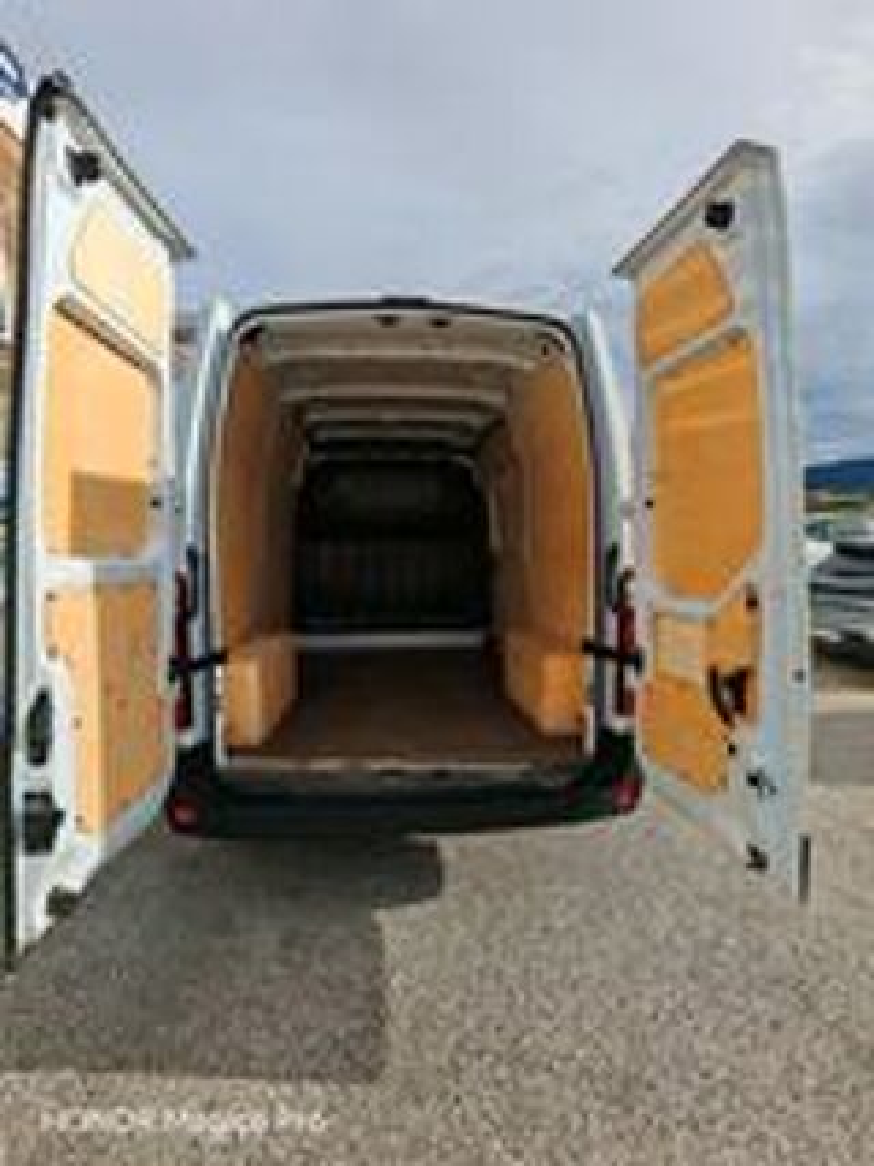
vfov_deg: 87.8
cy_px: 583
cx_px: 437
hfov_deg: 71.6
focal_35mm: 18
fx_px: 606
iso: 50
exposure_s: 1/1300
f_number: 2
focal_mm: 1.82
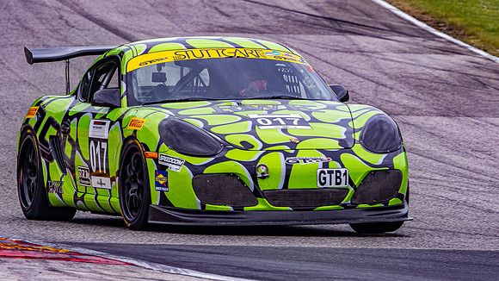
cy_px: 83
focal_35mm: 693
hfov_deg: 3.1
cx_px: 235
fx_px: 9164
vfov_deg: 1.8
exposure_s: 1/400
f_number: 10
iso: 400
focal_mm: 300
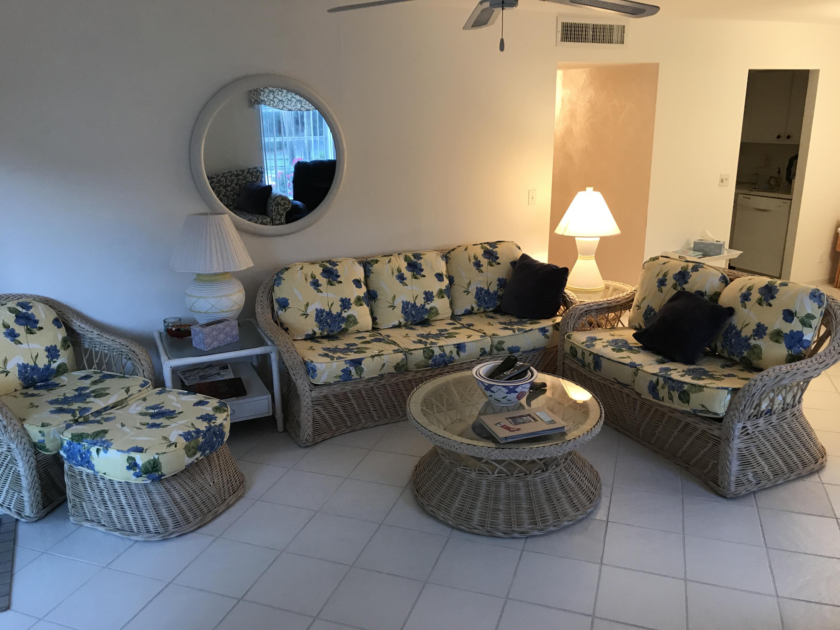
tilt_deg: -15.4
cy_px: 315
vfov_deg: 49.7
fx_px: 679
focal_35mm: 28
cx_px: 420
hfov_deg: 63.4
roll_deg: +0.5
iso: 40
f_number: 1.8
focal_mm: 3.99
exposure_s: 1/20
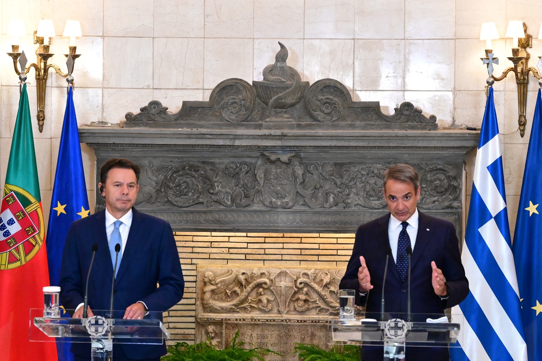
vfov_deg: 10.2
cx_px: 273
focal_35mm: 135
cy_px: 173
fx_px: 2032
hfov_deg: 15.2
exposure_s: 1/400
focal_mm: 86
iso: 8000
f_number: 5
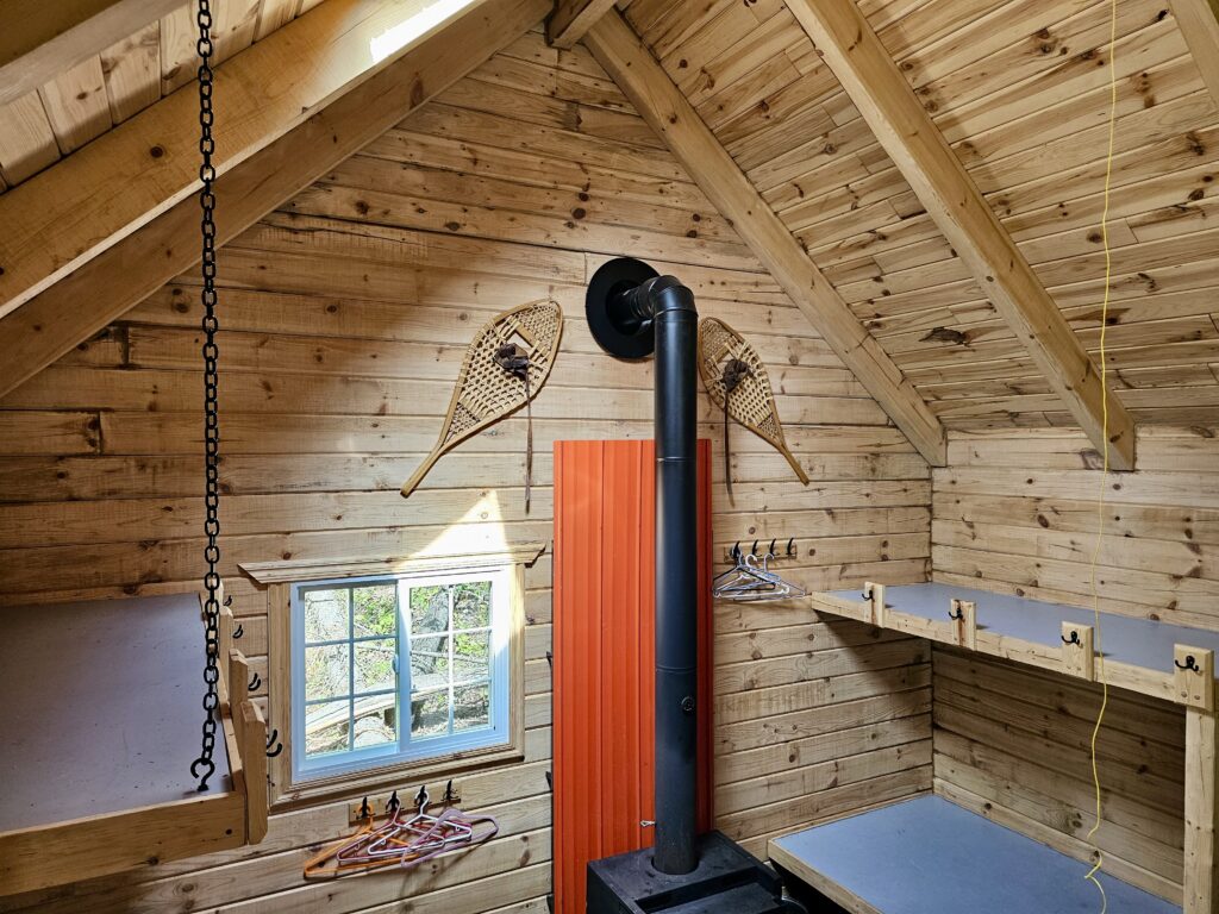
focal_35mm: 23
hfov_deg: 73.9
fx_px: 810
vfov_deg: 58.9
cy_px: 457
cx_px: 610
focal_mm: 6.3
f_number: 1.7
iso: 200
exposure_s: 1/180
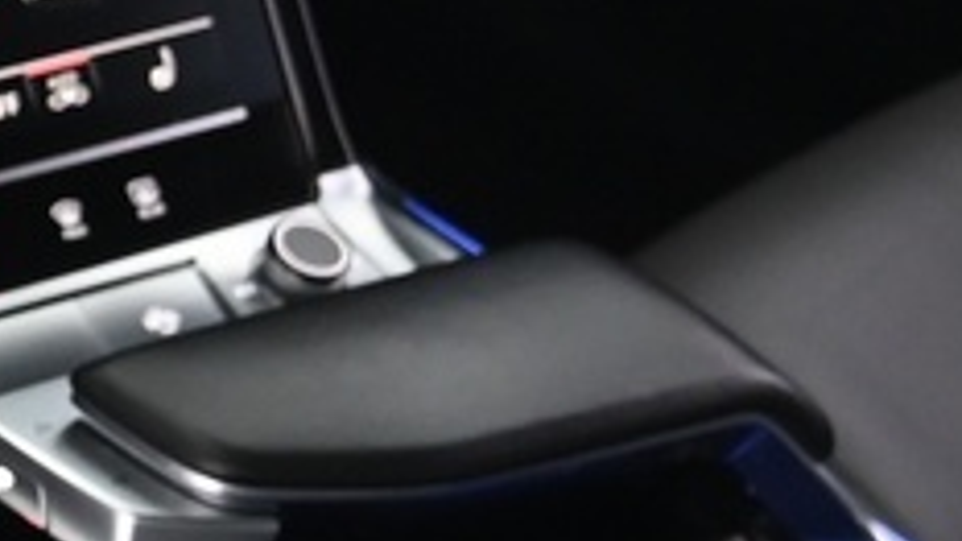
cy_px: 161
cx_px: -846
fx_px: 4463
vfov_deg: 6.9
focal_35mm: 175
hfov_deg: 11.3
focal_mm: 24
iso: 2000
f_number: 4
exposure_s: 1/15
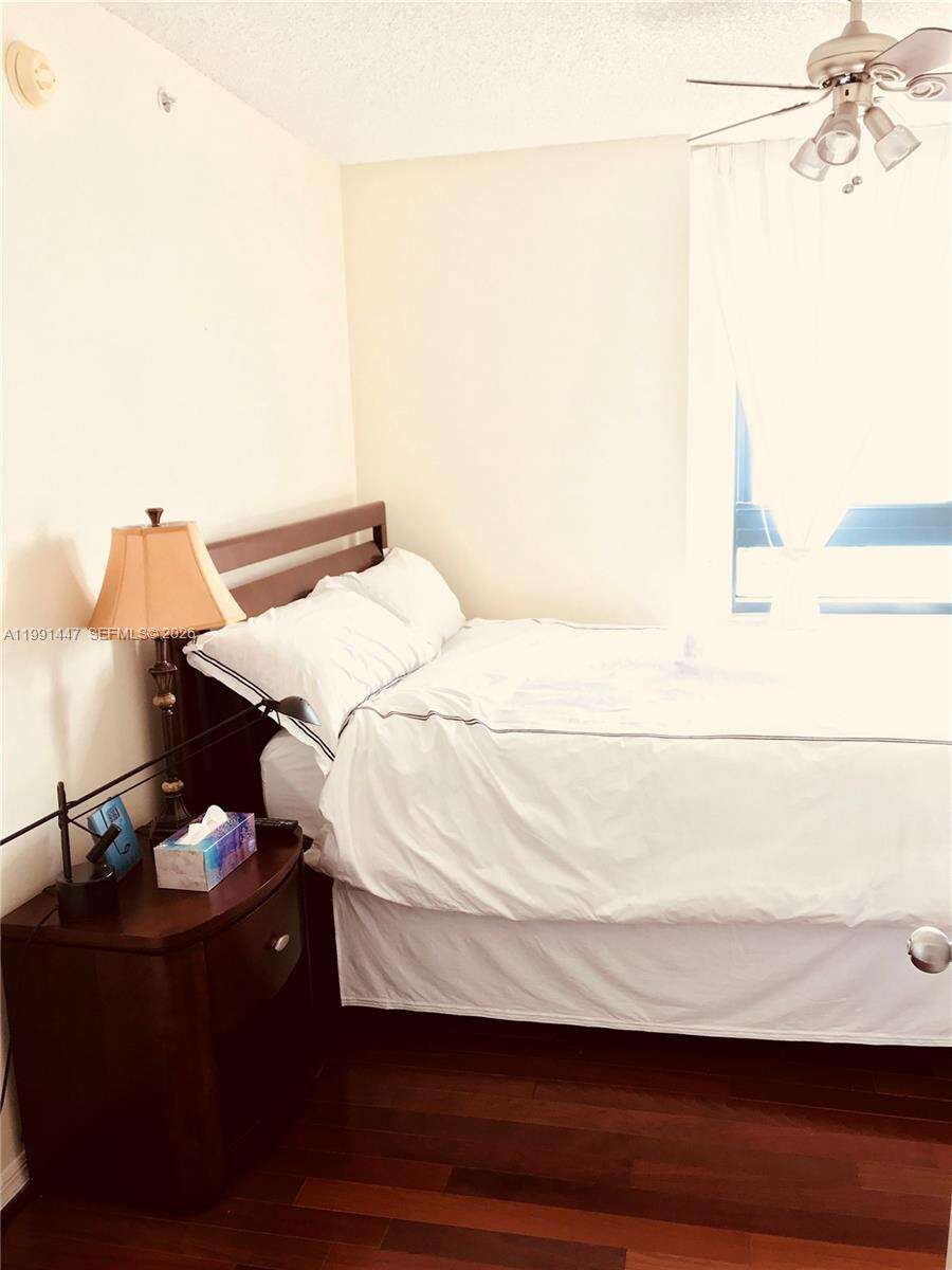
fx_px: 1027
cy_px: 635
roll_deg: +1.5
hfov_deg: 49.7
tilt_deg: -10.2
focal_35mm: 28
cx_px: 476
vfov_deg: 63.4
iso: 20
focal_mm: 3.99
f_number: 1.8
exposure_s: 1/30
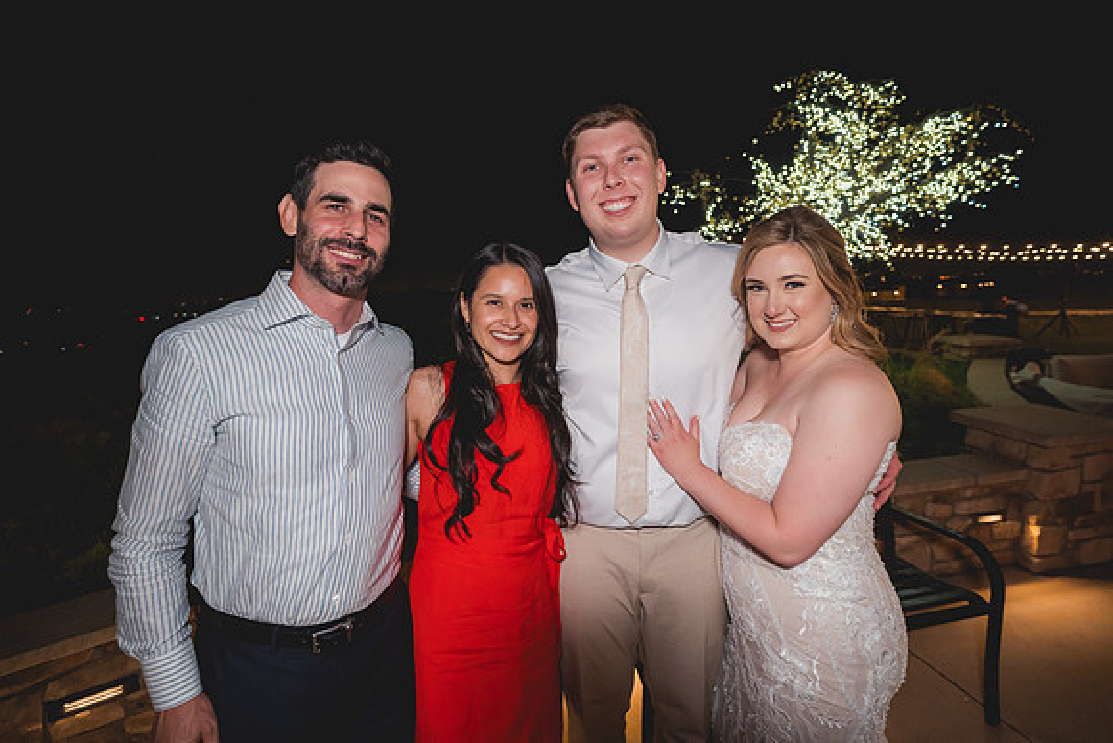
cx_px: 556
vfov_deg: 67.4
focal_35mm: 18
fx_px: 557
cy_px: 372
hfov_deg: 90.0
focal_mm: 18
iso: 1600
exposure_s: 1/80
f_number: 2.8
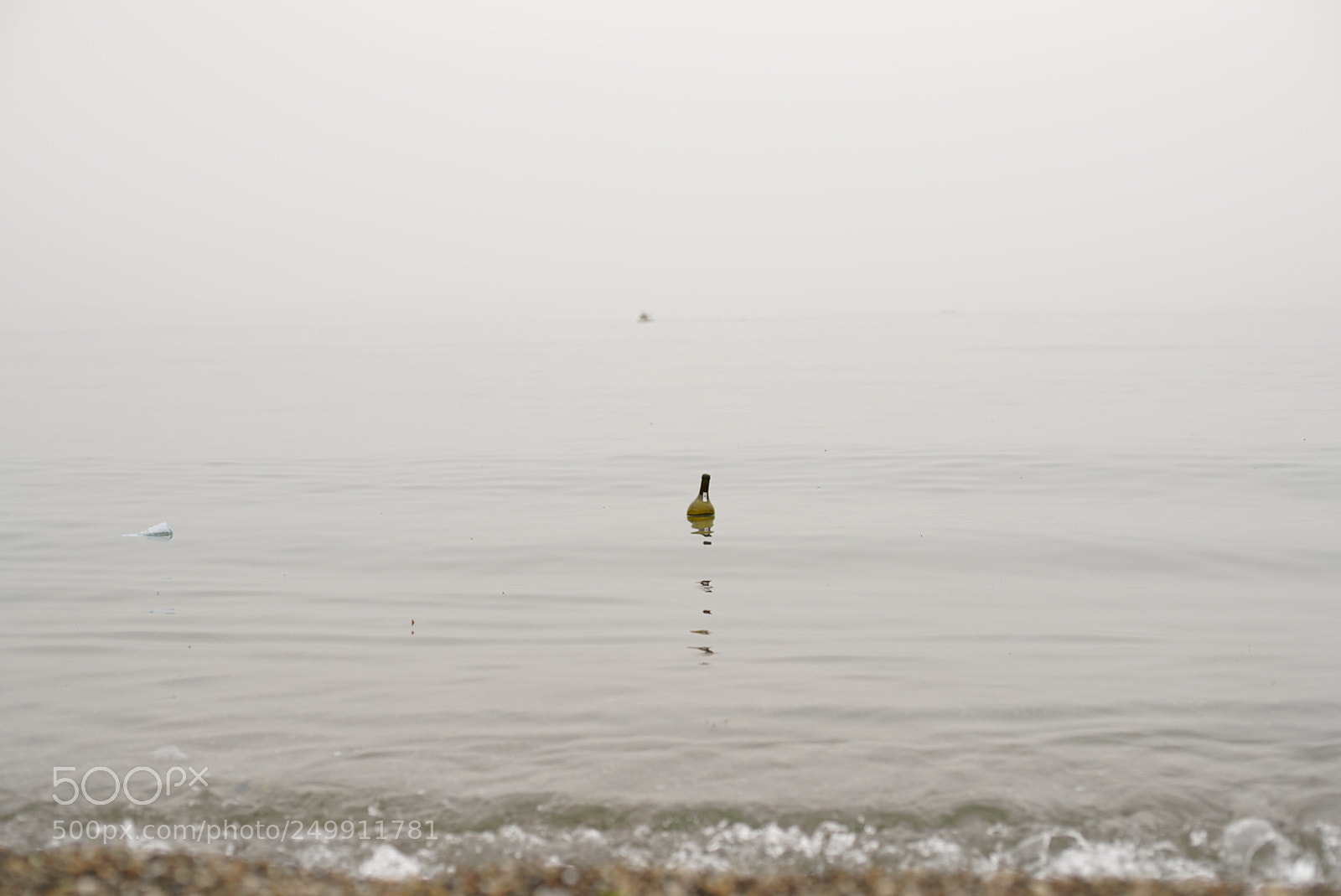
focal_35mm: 50
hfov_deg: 39.6
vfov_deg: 27.0
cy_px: 448
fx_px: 1864
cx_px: 670
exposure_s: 1/2000
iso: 320
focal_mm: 50
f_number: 3.5
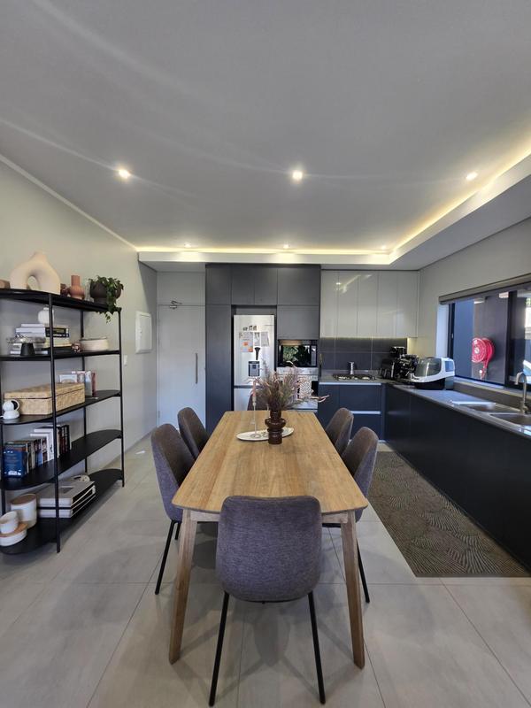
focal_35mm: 13
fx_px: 266
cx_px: 266
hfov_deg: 89.9
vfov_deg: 106.2
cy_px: 354
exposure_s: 1/50
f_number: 1.9
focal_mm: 2.2
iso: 200
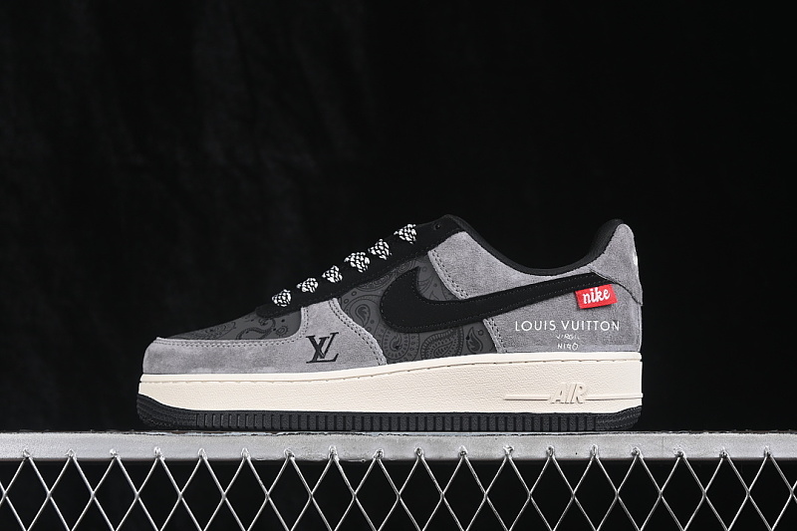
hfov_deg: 27.0
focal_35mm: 75
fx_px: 1660
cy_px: 266
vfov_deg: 18.2
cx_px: 398
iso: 160
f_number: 7.1
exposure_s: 1/60
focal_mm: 50
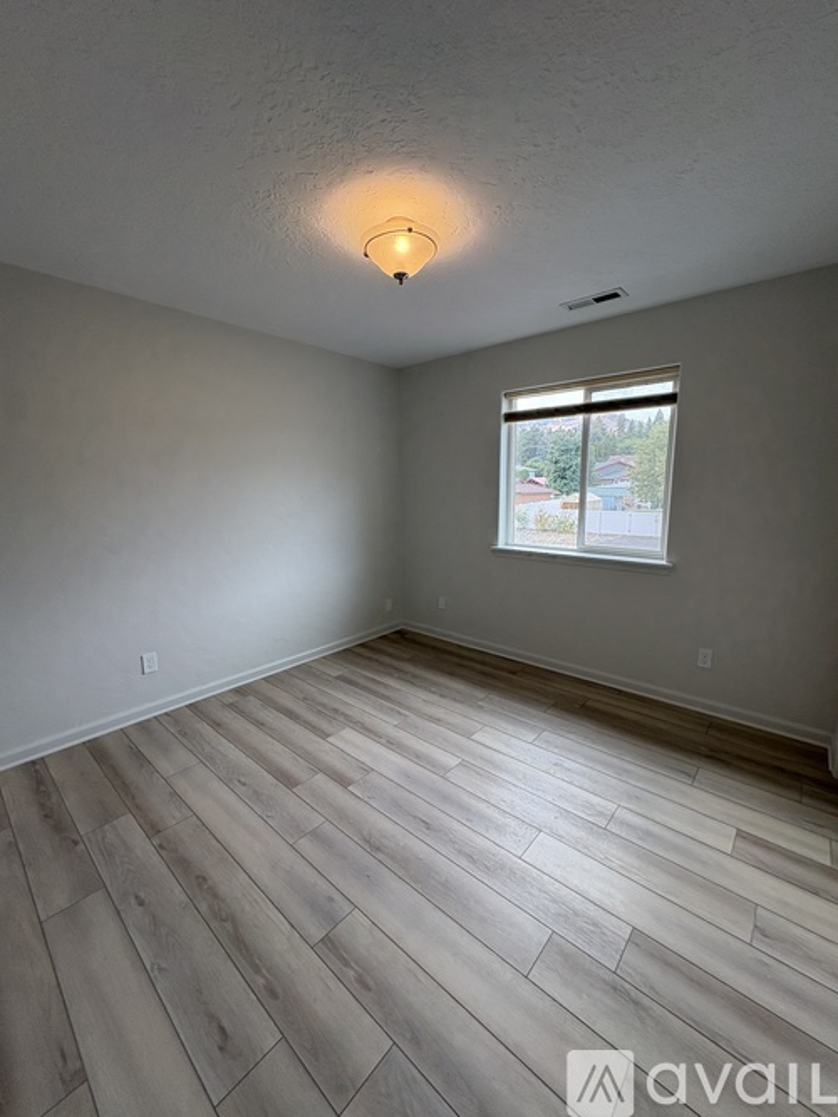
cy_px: 558
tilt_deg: -9.0
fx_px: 452
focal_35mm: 14
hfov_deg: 85.7
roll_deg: -0.5
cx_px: 419
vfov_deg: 102.1
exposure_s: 1/124
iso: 80
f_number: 2.2
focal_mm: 2.22
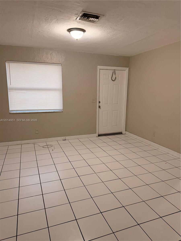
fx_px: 167
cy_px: 120
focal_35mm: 24
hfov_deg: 56.8
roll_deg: -0.2
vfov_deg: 71.6
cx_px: 90
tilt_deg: -10.7
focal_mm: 6.76
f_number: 1.78
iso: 250
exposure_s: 1/60
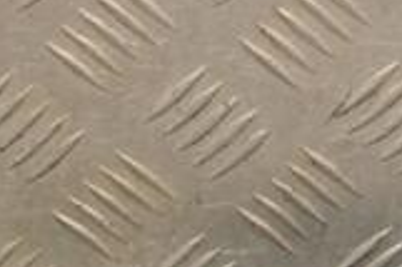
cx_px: 82
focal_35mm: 252
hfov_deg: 8.2
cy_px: 404
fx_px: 2810
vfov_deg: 5.4
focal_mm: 45
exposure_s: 1/200
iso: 800
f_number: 8
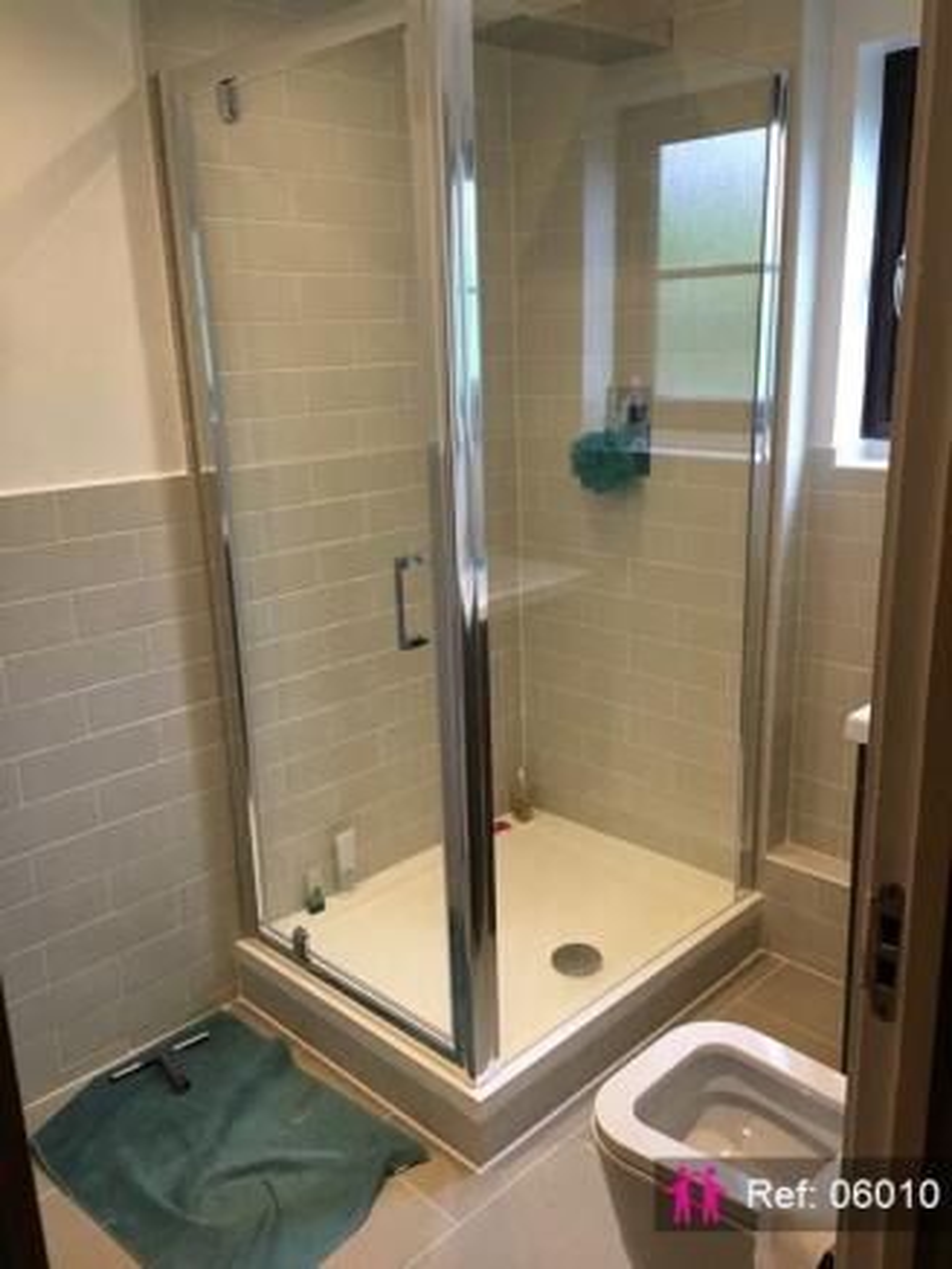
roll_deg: +2.2
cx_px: 476
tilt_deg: -14.5
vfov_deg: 61.6
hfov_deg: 48.2
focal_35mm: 29
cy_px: 634
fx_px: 1063
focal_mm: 4.15
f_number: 2.2
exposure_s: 1/33
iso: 50
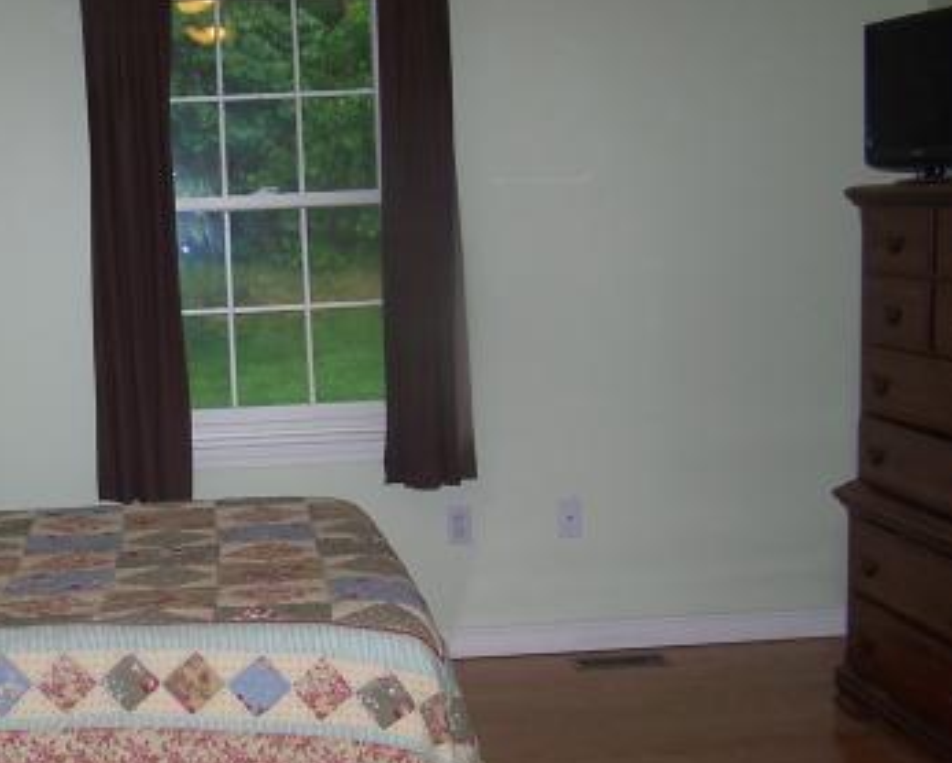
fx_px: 1748
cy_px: 500
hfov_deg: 29.8
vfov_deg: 24.5
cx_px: 209
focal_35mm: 62
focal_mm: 6.3
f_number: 2.8
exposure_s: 1/60
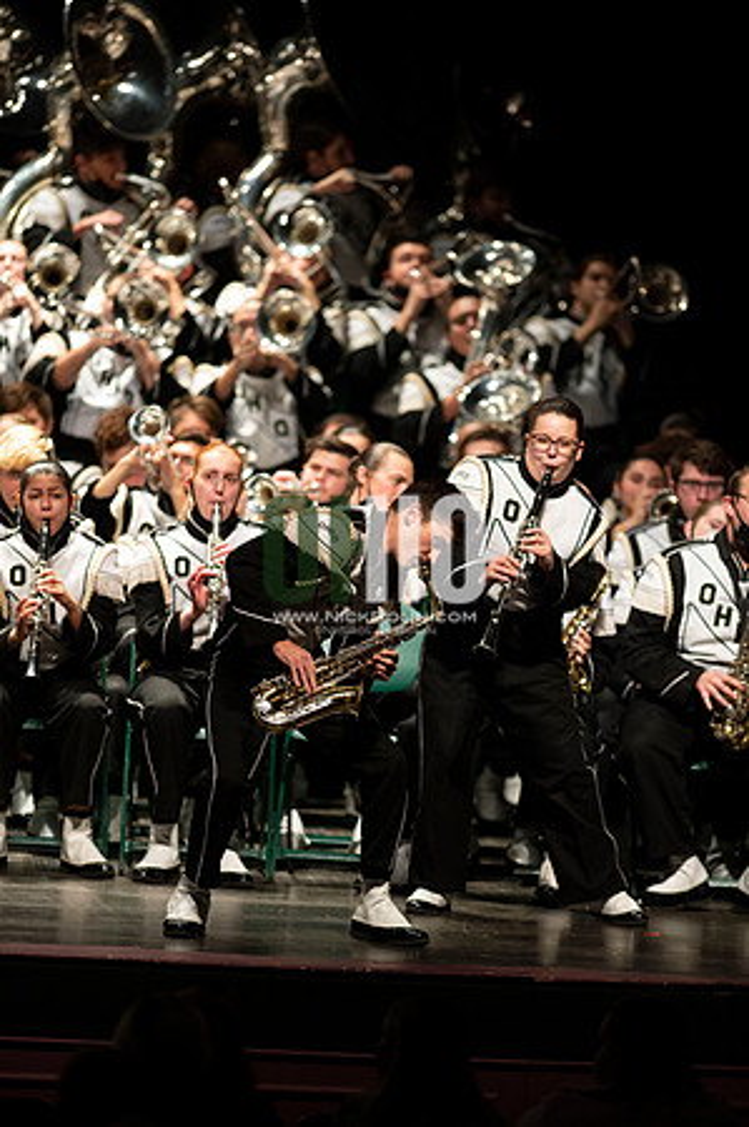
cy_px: 564
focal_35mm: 300
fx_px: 9383
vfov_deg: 6.9
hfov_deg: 4.6
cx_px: 374
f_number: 2.8
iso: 3200
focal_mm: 300
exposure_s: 1/500
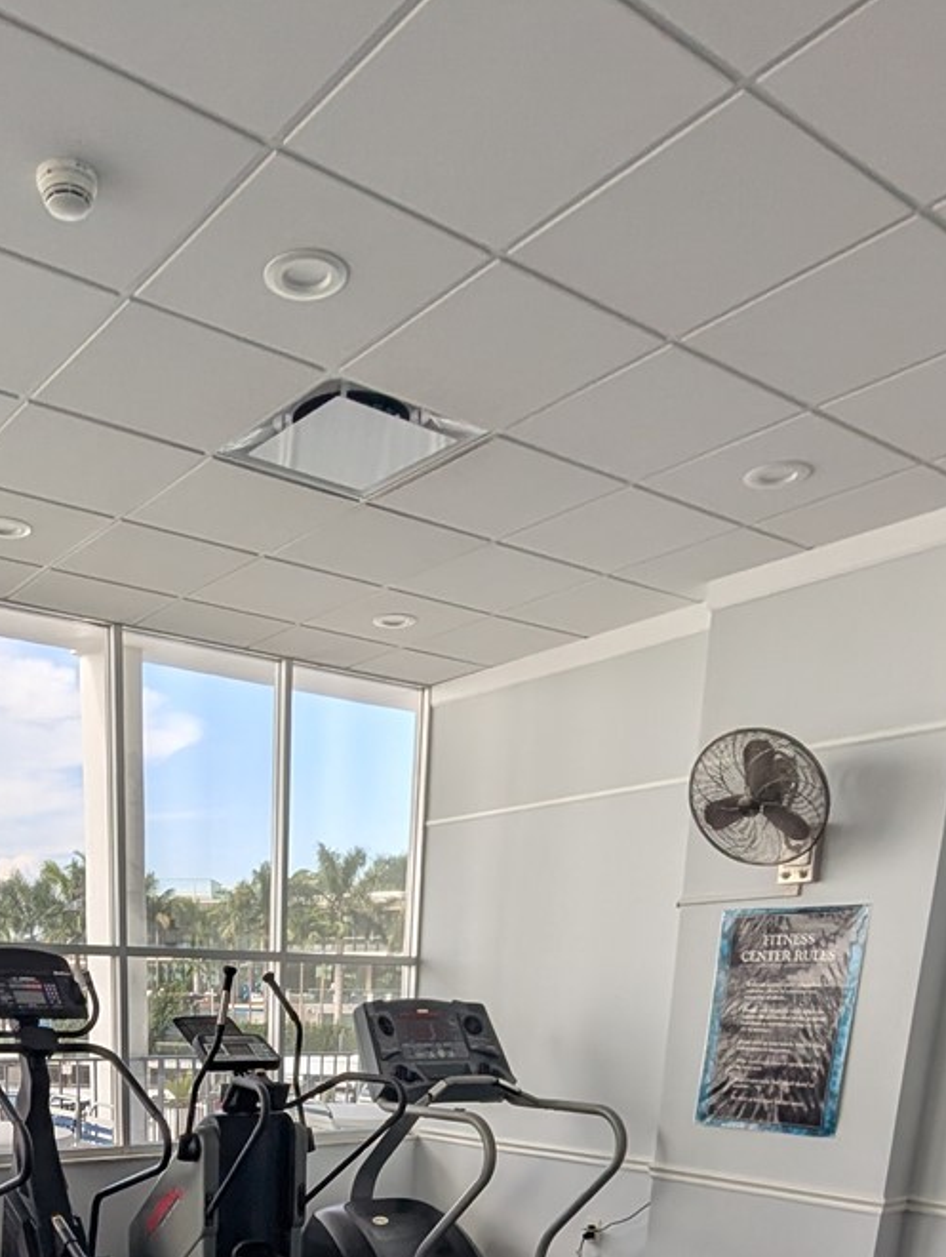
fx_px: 1054
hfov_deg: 46.8
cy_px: 1299
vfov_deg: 48.7
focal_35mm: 29
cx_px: 251
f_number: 1.7
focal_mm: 2.02
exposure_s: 1/172
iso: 47
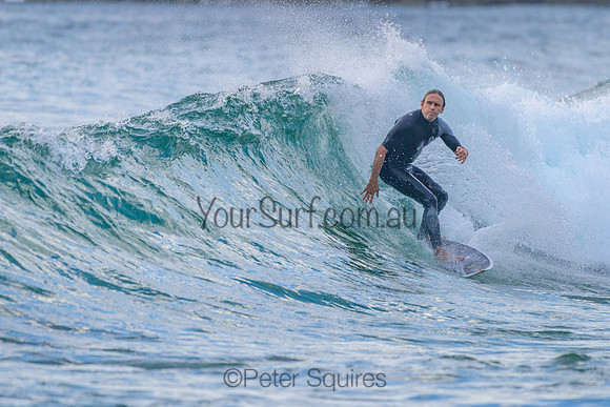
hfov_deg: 3.4
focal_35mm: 613
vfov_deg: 2.2
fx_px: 10391
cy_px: 163
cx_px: 341
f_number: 5.6
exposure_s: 1/2000
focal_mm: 500
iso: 800
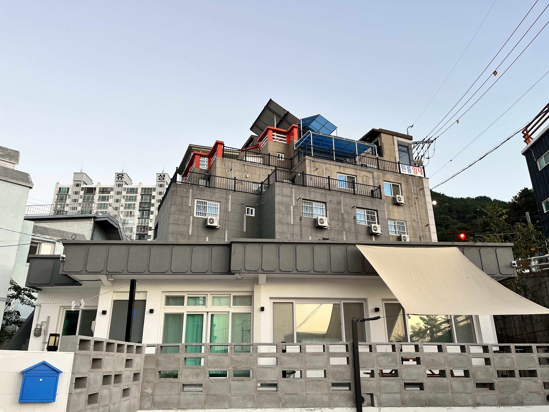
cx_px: 274
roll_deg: +0.2
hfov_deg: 67.3
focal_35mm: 26
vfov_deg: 53.1
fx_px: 412
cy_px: 206
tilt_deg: +19.5
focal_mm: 5.1
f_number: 1.6
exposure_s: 1/121
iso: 125
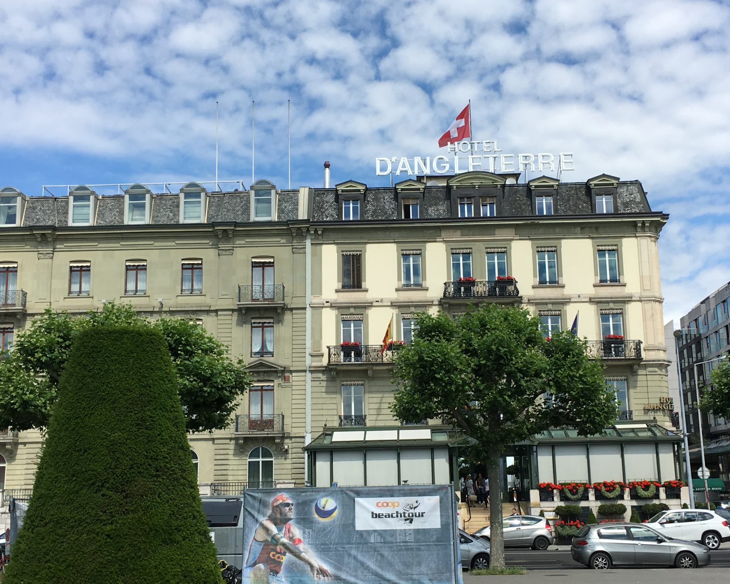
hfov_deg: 41.1
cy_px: 293
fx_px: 972
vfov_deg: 33.4
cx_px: 389
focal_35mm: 45
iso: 25
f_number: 2.2
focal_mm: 4.15
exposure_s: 1/1637
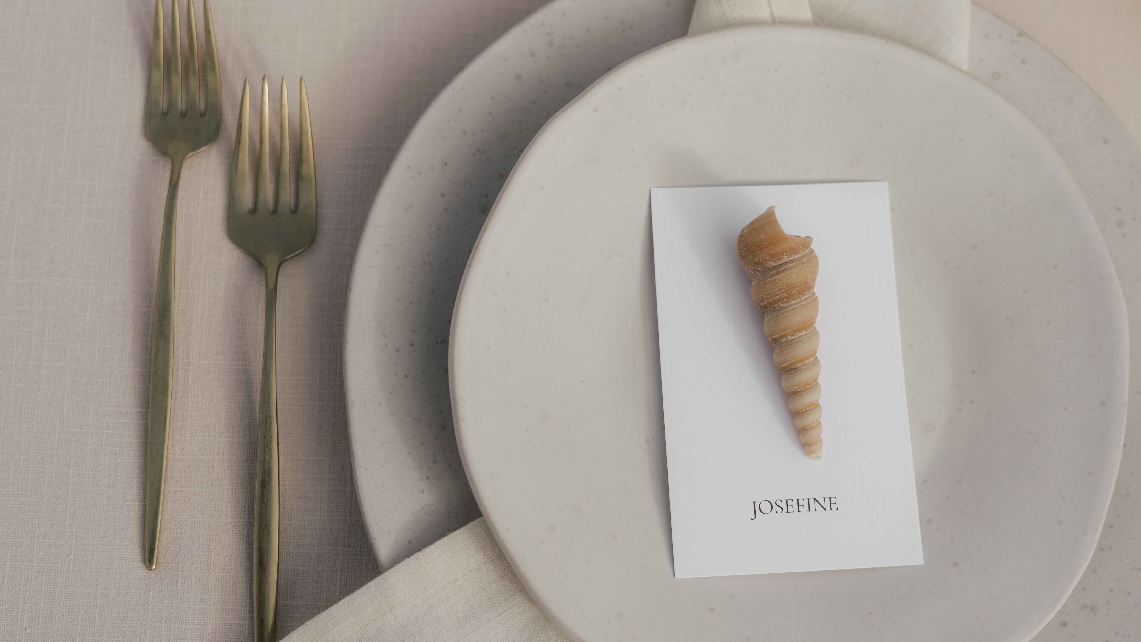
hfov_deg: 37.8
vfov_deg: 21.8
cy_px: 290
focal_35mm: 55
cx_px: 599
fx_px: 1664
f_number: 3.2
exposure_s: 1/2500
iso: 100
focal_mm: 49
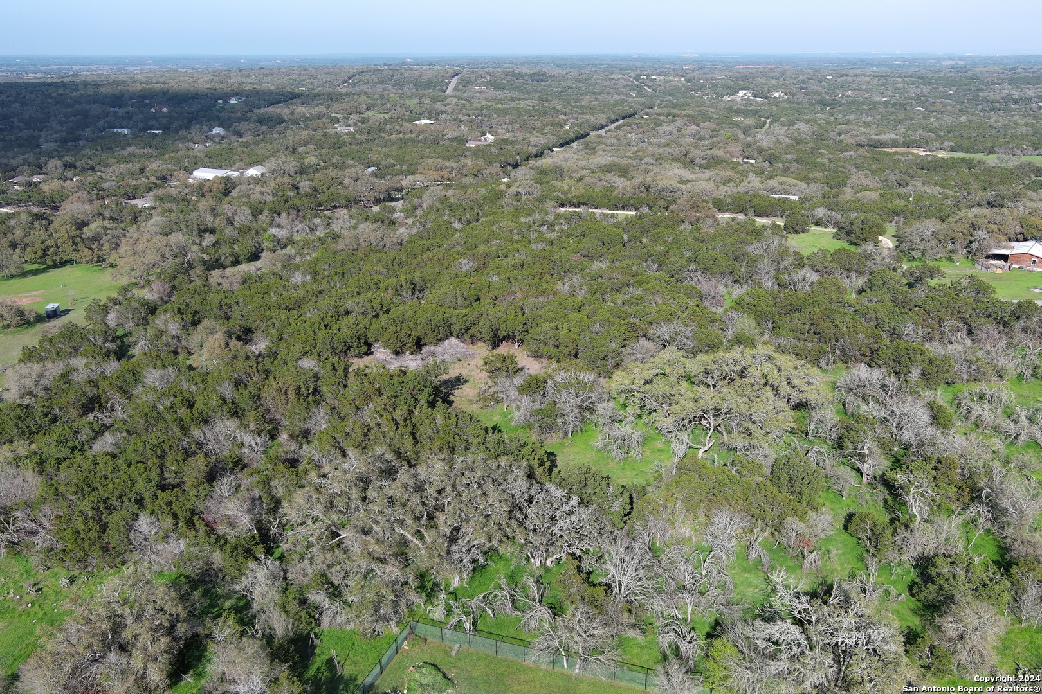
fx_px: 839
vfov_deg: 45.0
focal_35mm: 29
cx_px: 521
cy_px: 347
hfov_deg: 63.7
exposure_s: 1/927
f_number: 2.8
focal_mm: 10.57
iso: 100
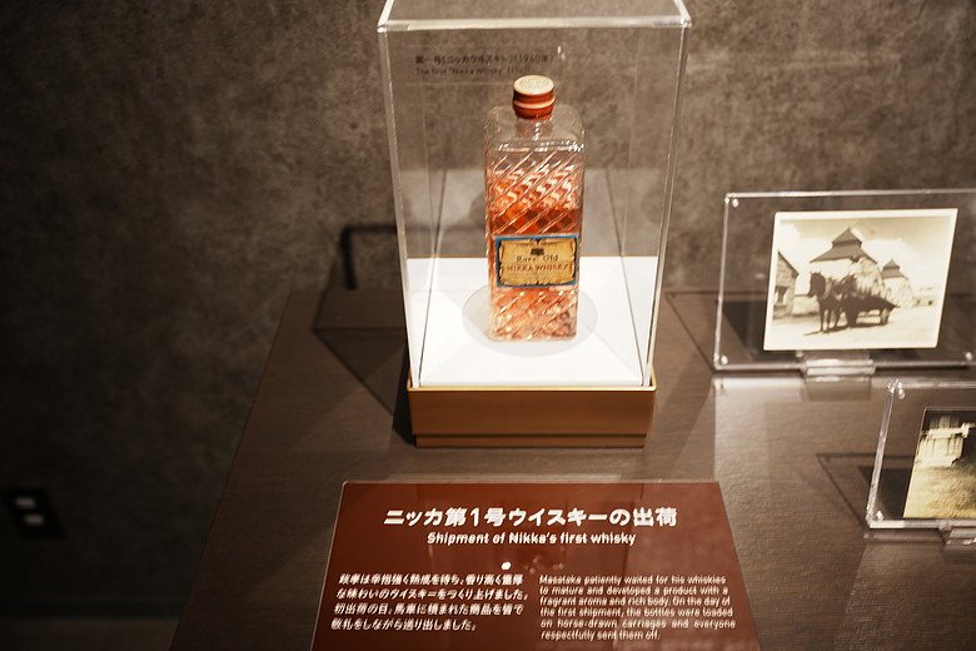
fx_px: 876
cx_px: 488
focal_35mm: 32
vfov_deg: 40.8
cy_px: 326
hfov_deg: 58.3
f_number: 3.2
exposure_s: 1/2
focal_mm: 32.3
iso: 125
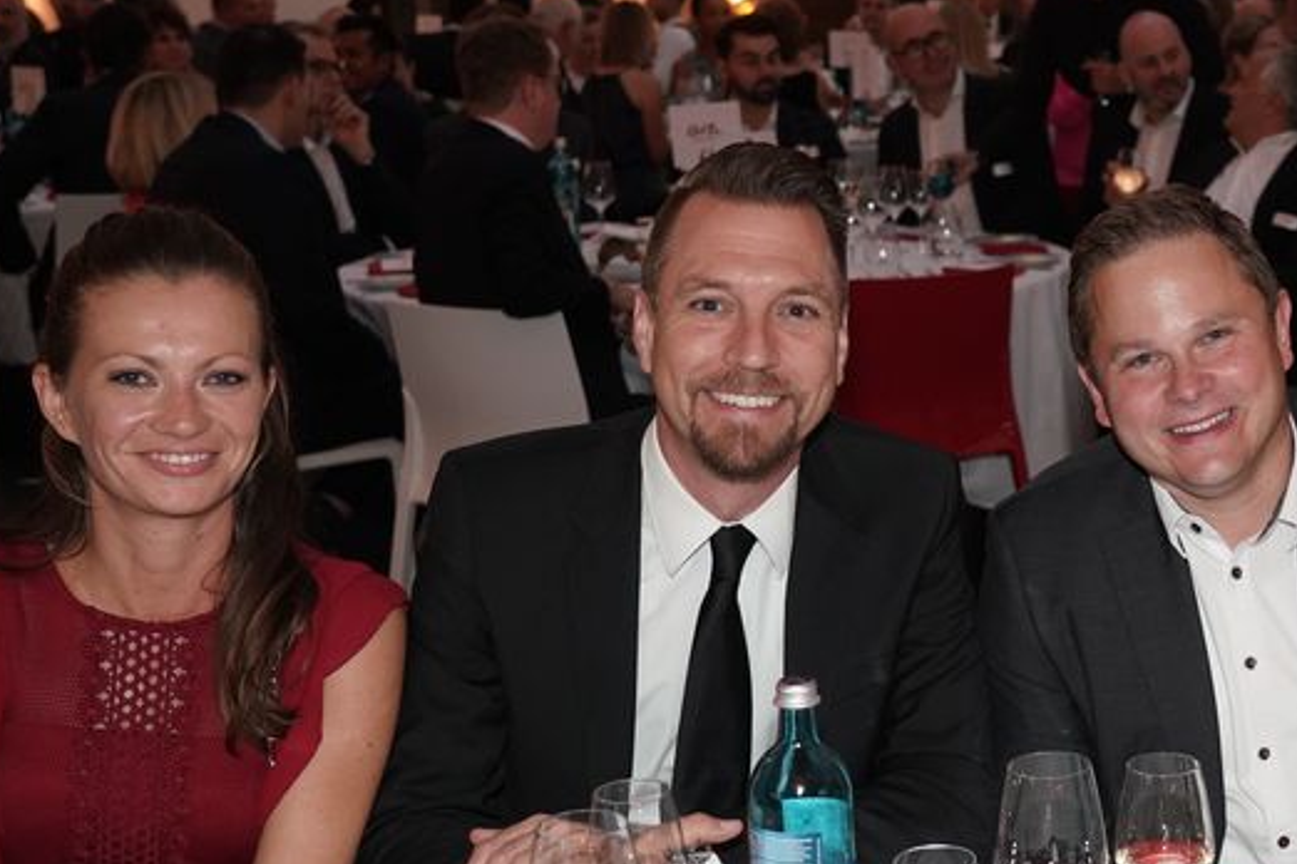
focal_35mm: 69
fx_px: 2486
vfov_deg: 19.7
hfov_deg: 27.9
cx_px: 1217
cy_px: 531
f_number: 4.5
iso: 1600
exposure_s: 1/80
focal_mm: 30
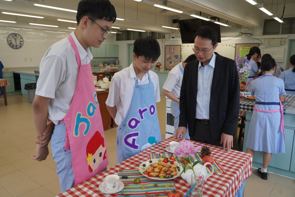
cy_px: 98
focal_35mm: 28
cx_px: 148
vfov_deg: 46.4
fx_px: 229
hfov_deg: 65.5
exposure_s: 1/500
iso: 2500
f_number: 5.6
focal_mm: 28
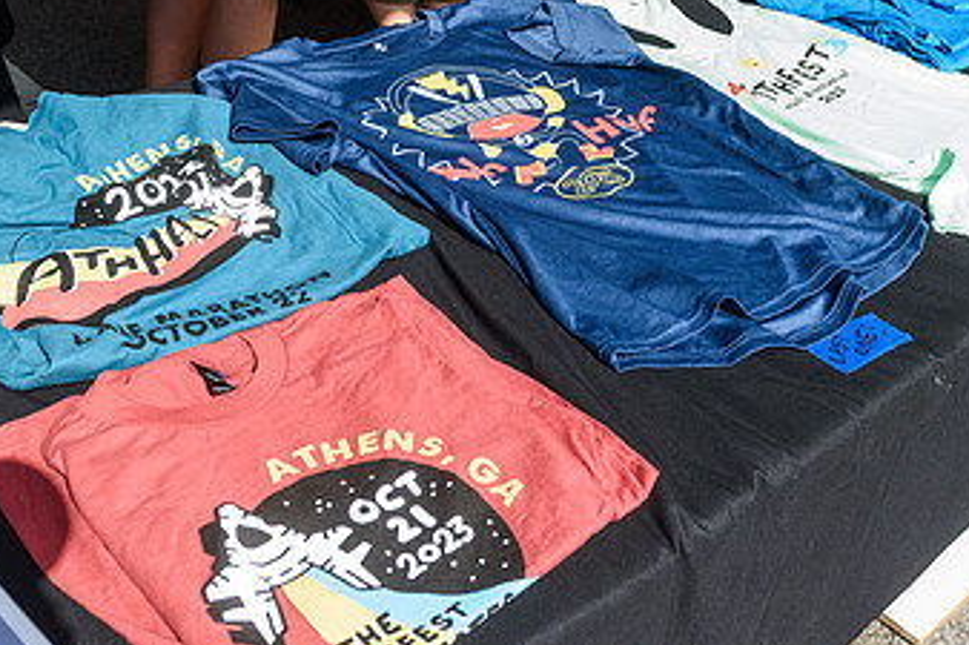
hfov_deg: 40.6
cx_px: 655
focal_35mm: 48
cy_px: 185
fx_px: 1291
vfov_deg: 27.8
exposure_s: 1/1000
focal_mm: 24
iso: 400
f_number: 5
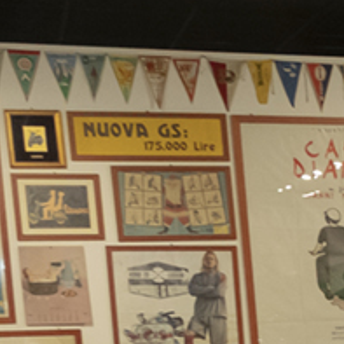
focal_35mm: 155
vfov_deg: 10.7
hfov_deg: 9.1
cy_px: 569
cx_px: 1027
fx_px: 1743
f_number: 4
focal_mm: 16
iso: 2500
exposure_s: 1/160
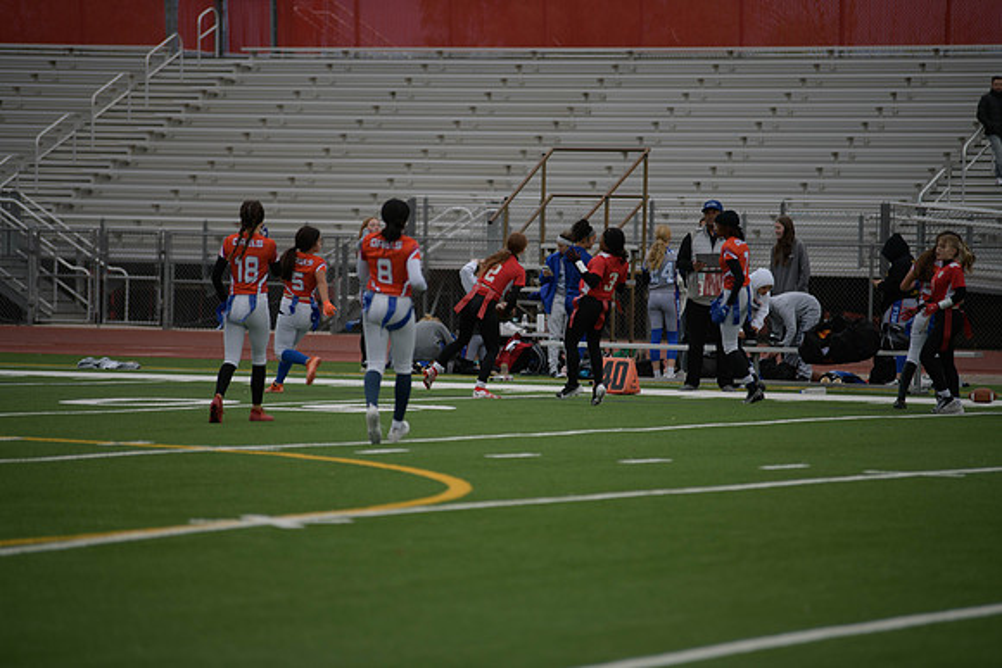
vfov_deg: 6.9
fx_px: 5568
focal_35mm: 200
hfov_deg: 10.3
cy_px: 334
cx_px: 501
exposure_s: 1/200
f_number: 2.8
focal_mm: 200
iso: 90
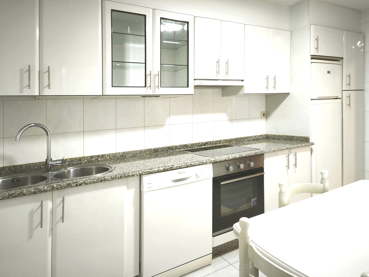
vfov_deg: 58.9
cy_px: 138
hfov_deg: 73.9
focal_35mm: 23
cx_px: 184
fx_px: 245
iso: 250
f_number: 1.7
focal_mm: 5.35
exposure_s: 1/50
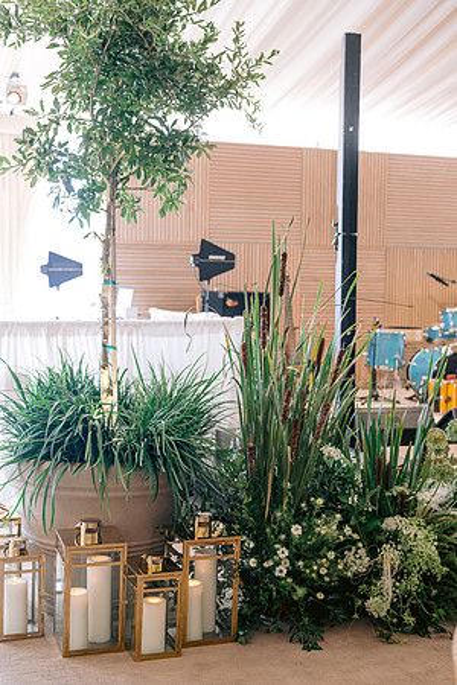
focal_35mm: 50
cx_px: 228
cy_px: 342
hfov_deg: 27.0
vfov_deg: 39.6
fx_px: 952
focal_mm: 50
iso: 400
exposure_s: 1/125
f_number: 2.8
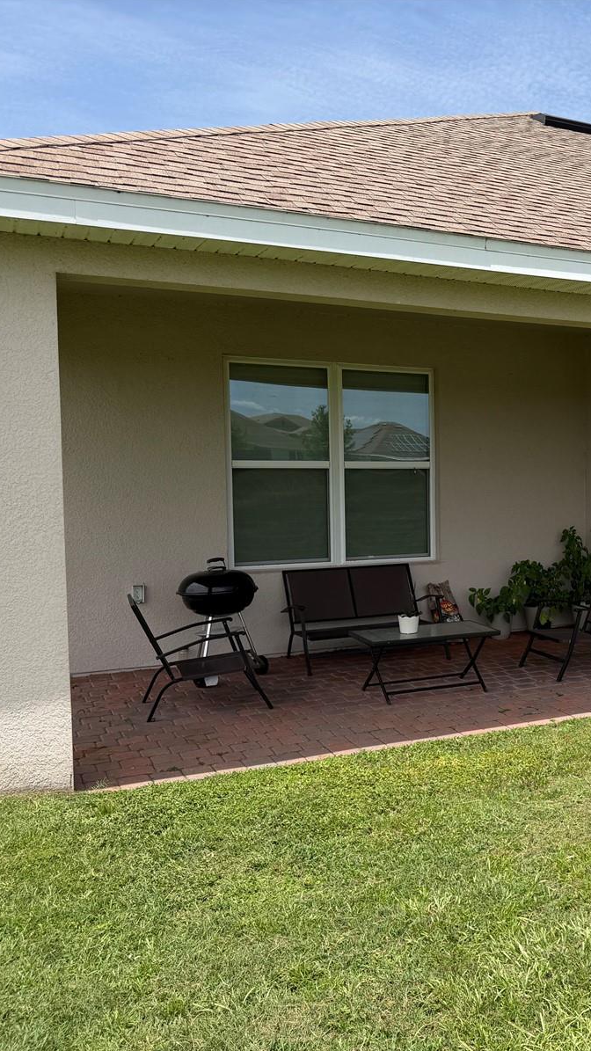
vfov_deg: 56.6
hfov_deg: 31.6
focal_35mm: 35
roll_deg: +1.1
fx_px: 975
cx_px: 569
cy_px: 525
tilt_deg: -3.4
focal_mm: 6.76
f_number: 1.78
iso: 80
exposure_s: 1/4405
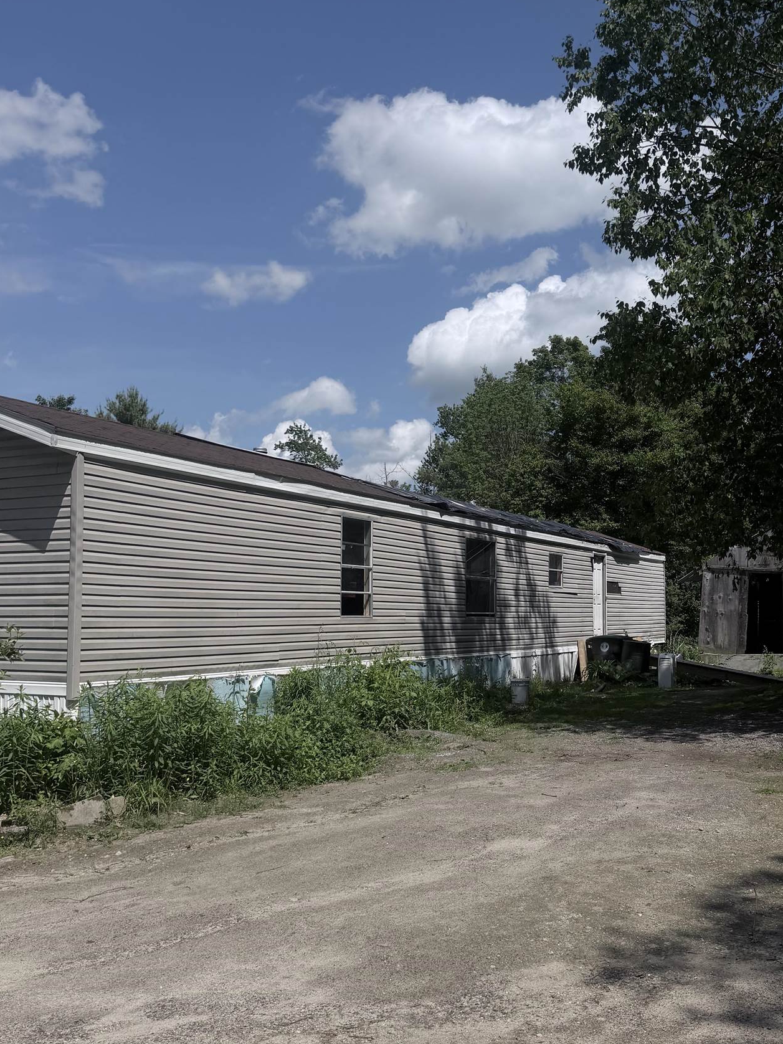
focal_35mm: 33
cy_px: 561
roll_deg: +1.2
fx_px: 995
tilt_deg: +2.7
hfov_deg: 42.6
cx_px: 485
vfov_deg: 55.3
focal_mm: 6.76
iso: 80
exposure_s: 1/11905
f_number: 1.78
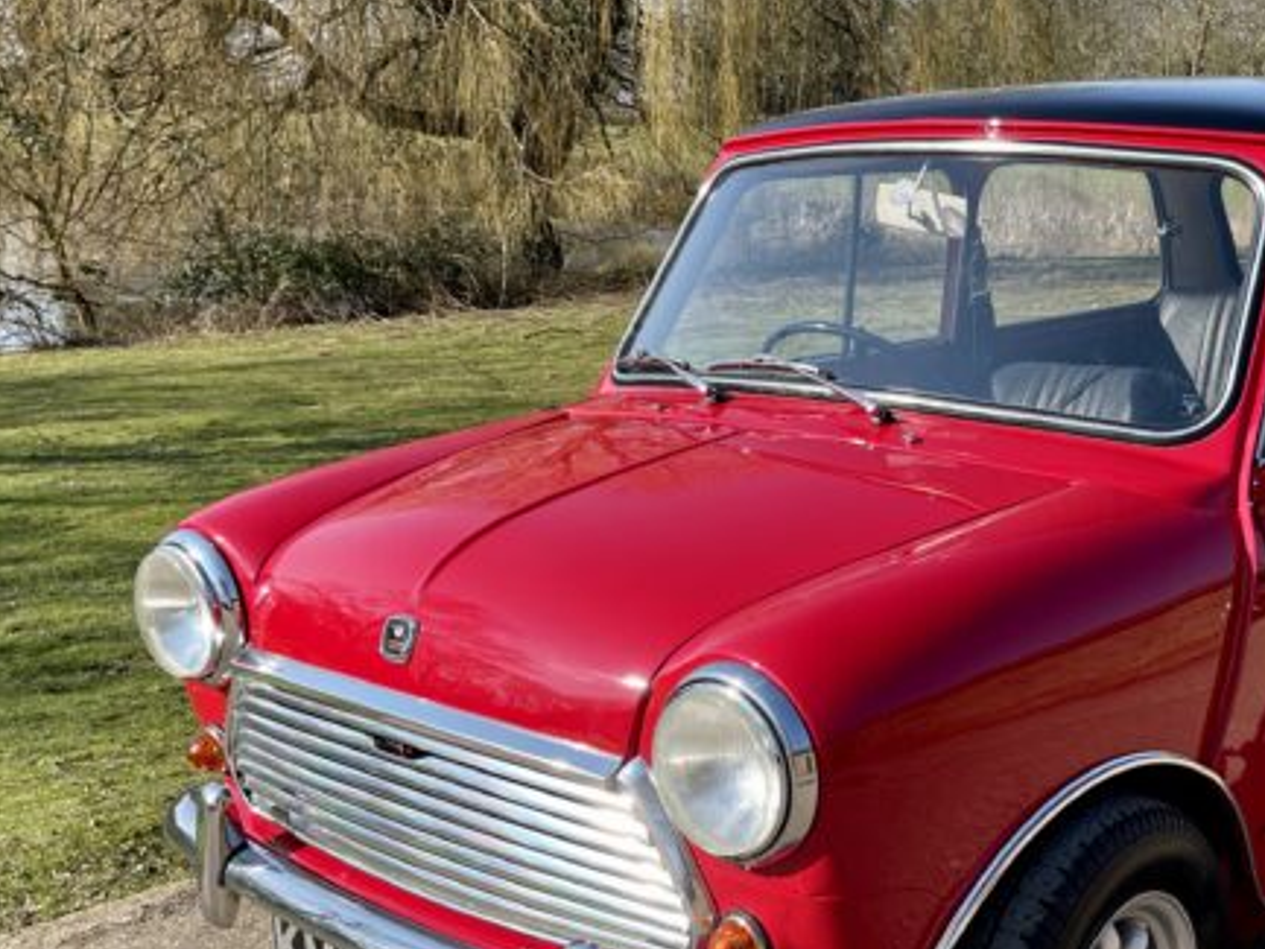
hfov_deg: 38.5
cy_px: 625
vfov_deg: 30.1
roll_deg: -2.7
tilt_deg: -15.9
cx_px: 973
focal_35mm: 48
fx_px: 1755
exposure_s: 1/1739
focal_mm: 5.1
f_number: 1.6
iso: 32
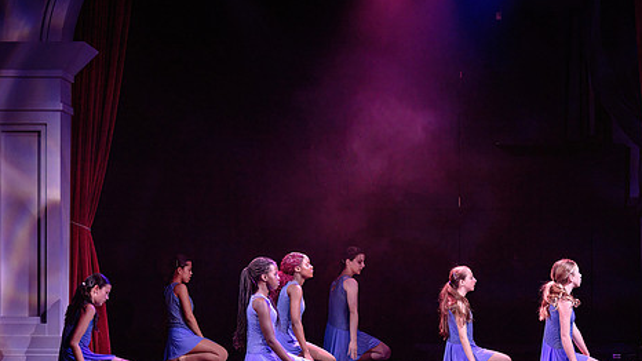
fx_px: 2043
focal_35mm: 120
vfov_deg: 10.1
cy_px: 233
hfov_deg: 17.8
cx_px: 393
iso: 1600
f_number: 2.8
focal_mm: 90
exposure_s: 1/200
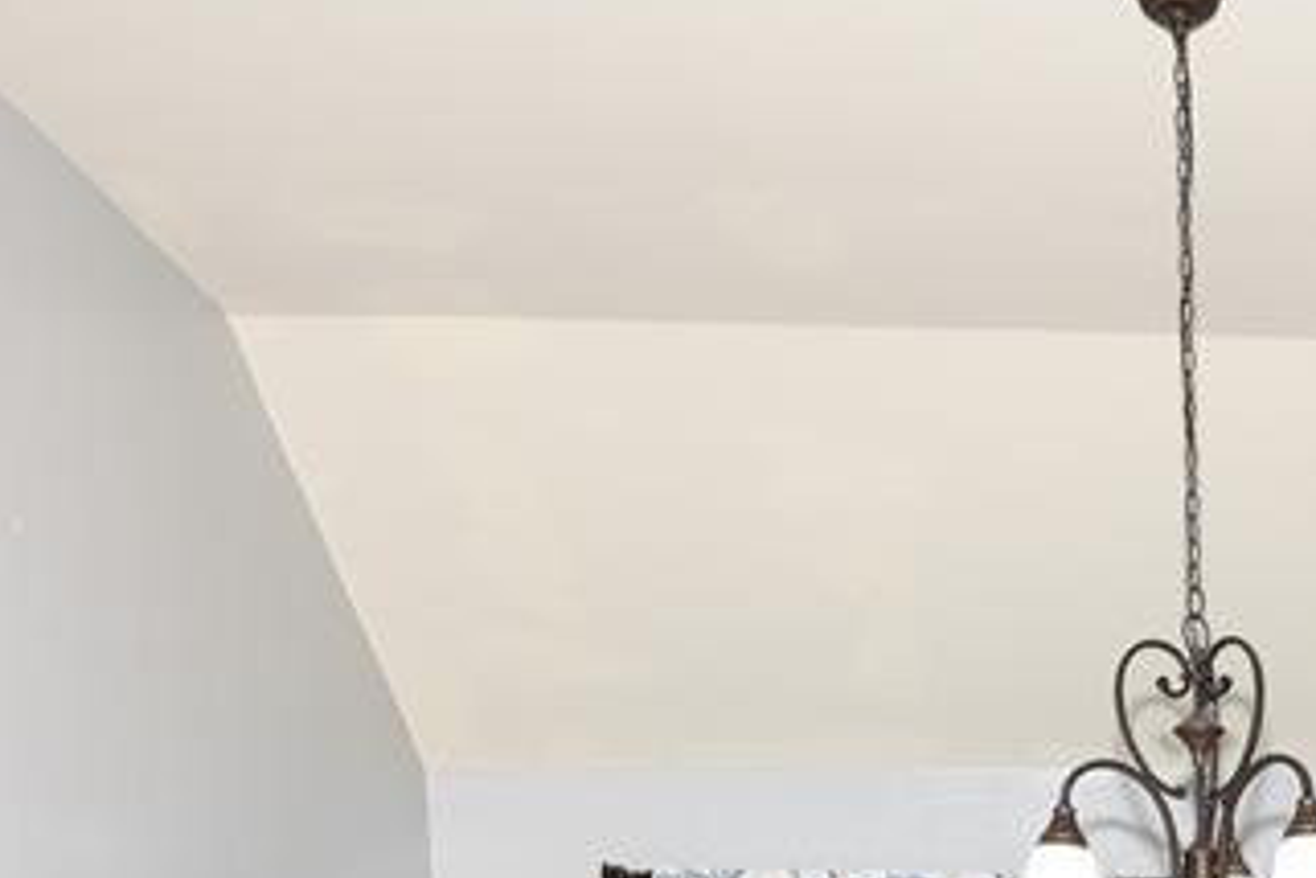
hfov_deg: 34.6
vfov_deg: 22.2
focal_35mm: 51
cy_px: 1286
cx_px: 1373
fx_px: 1864
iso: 100
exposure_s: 1/60
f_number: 4
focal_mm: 16
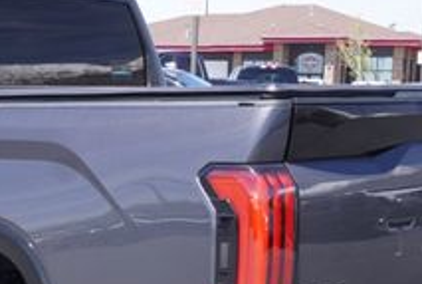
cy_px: 290
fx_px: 1269
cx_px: 12
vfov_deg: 12.6
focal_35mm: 108
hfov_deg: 18.5
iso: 100
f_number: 8
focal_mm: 24
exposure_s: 1/100
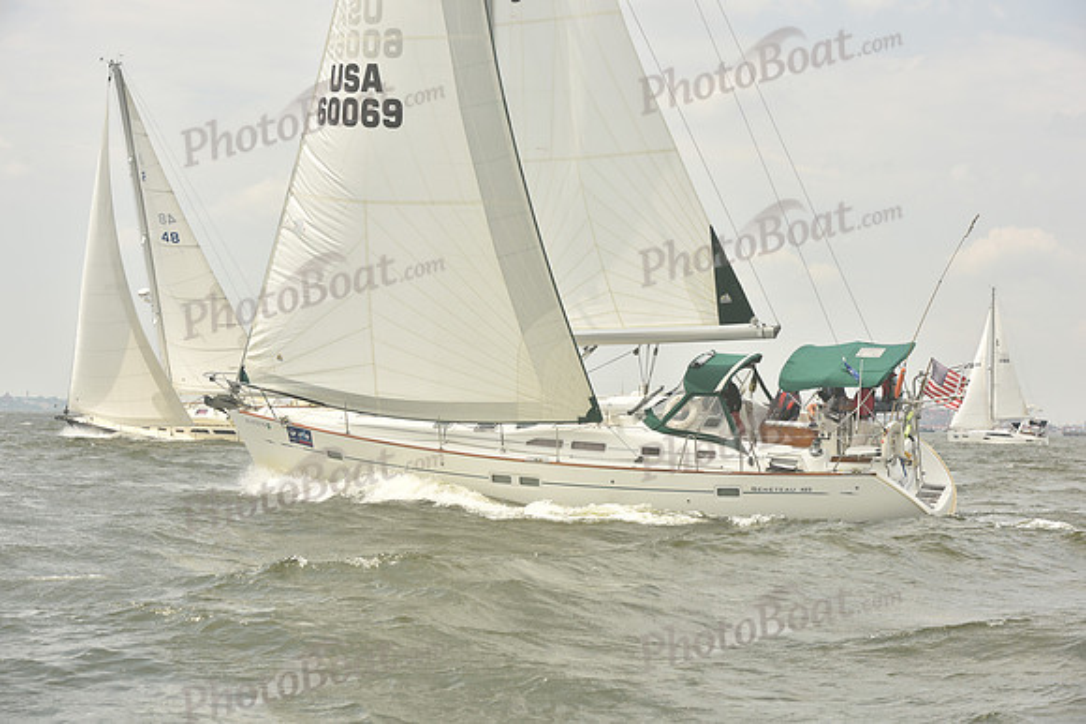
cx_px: 543
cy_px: 362
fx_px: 2112
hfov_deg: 28.8
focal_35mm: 70
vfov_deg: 19.5
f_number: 8
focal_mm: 70
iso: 250
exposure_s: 1/800
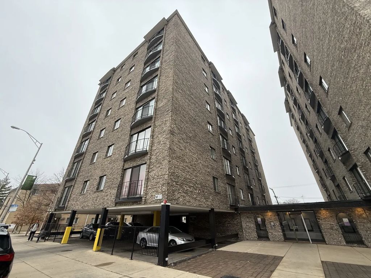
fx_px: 150
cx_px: 186
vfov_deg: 85.7
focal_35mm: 14
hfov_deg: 102.1
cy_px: 139
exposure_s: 1/180
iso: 64
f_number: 2.2
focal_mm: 2.22
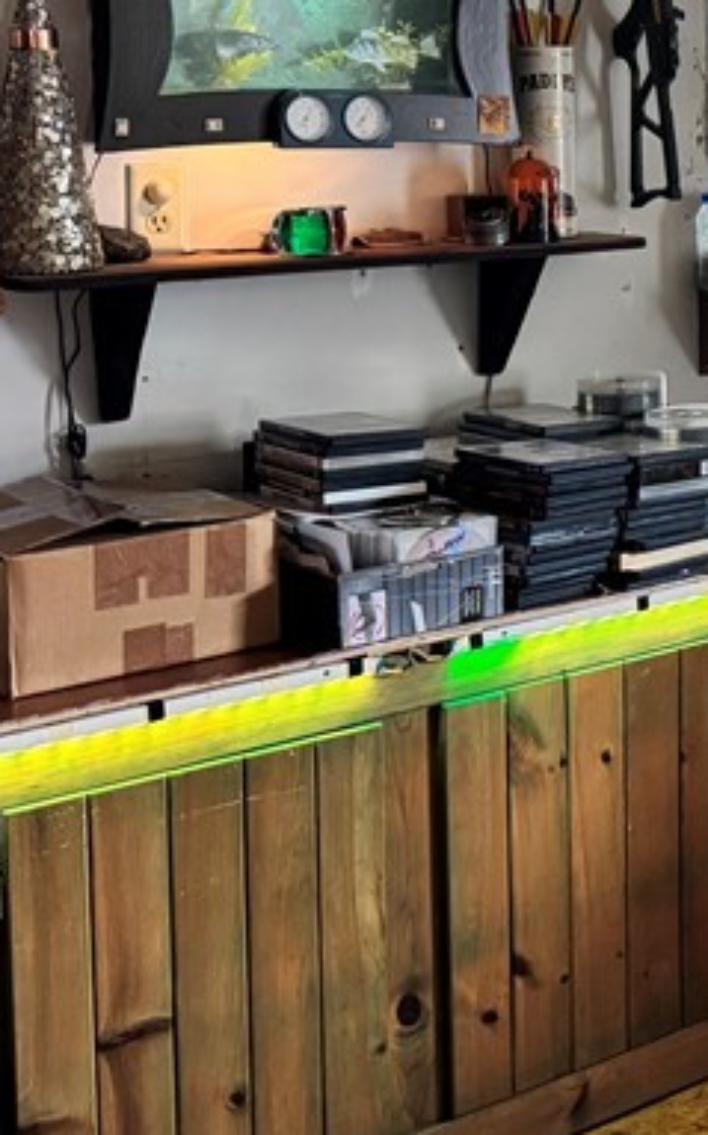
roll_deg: -0.2
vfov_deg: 29.5
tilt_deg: -4.4
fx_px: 2102
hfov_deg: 16.6
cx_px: 1200
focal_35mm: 68
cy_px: 213
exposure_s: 1/60
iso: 500
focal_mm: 6.76
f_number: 1.78
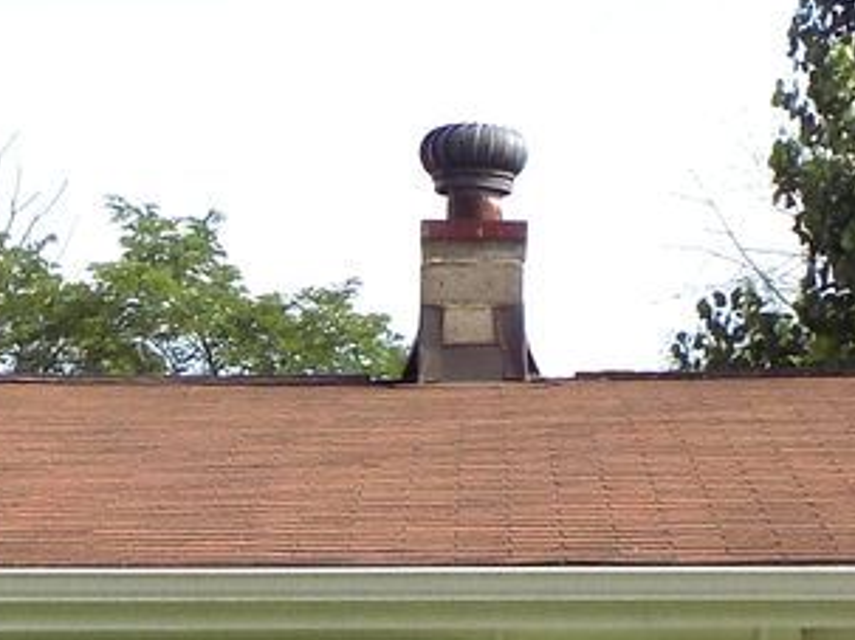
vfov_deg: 7.9
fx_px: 4518
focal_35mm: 183
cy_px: 1124
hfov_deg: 10.8
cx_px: 223
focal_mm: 6.6
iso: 80
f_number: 3.5
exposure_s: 1/800
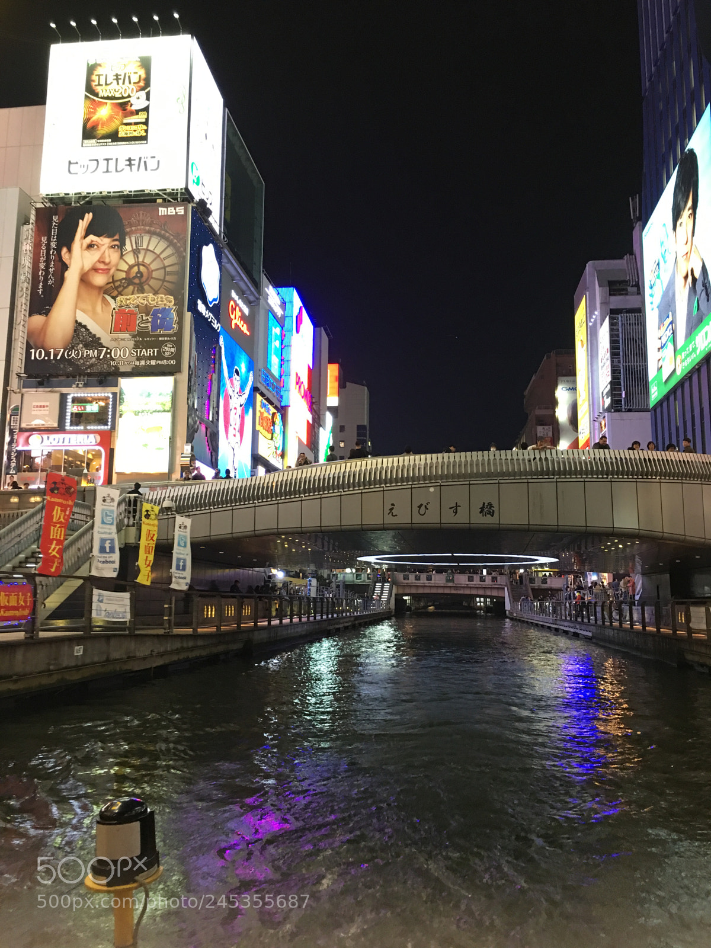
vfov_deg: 61.7
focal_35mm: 29
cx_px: 356
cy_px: 474
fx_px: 794
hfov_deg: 48.2
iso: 80
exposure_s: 1/15
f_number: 2.2
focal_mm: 4.15
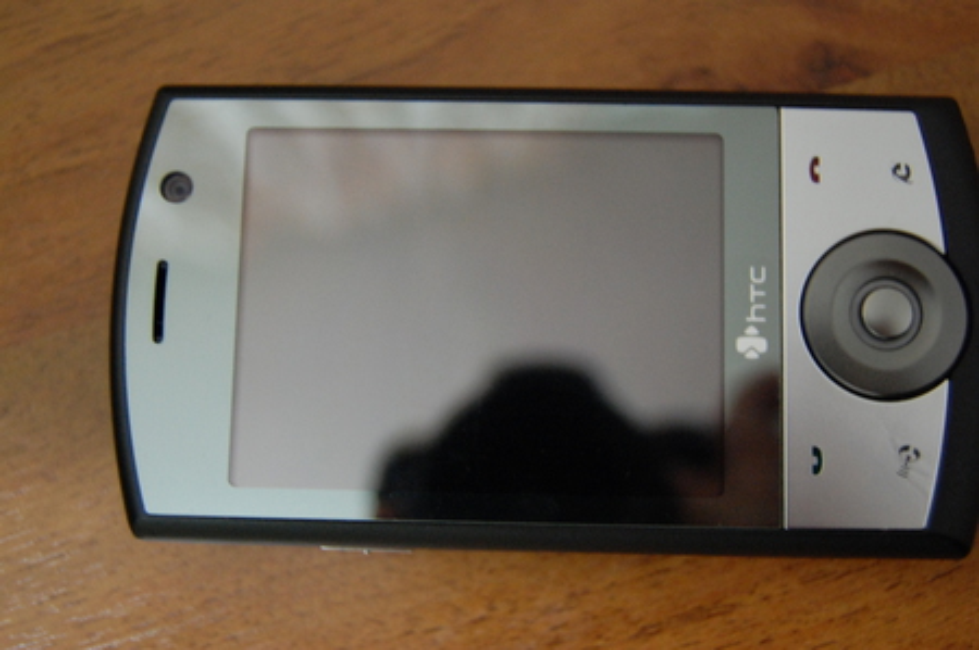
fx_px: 1304
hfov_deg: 41.2
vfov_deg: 28.0
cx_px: 490
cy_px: 325
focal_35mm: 48
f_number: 4.5
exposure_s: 1/6
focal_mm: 32
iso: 1600
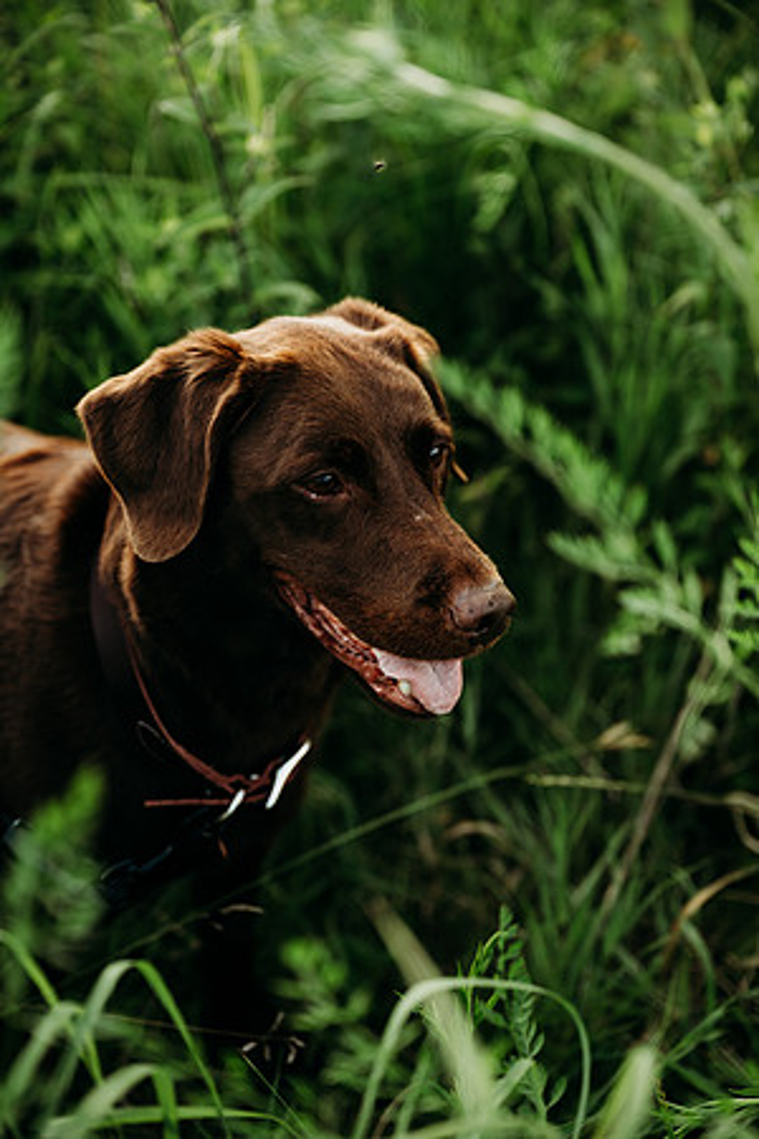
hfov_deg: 21.6
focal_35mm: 63
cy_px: 570
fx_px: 1992
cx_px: 380
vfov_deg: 31.9
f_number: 3.2
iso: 320
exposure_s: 1/500
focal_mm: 63
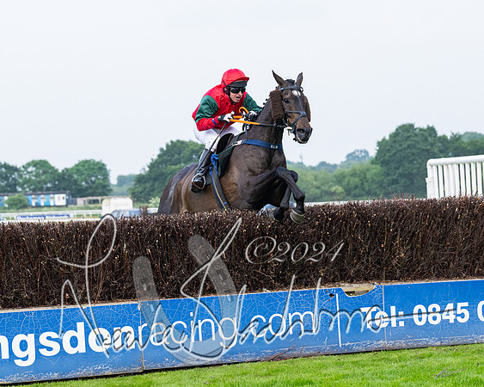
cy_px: 209
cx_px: 237
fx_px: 1887
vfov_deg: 11.7
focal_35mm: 132
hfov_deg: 14.6
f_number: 4
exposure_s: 1/1250
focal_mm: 79
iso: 800
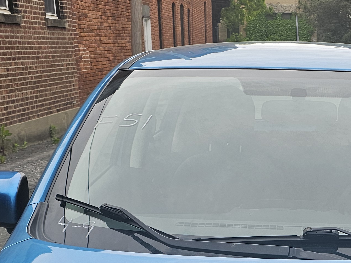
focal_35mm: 72
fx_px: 730
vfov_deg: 19.2
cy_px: 320
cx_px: 305
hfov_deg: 26.3
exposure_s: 1/359
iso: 32
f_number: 1.7
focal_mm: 6.3
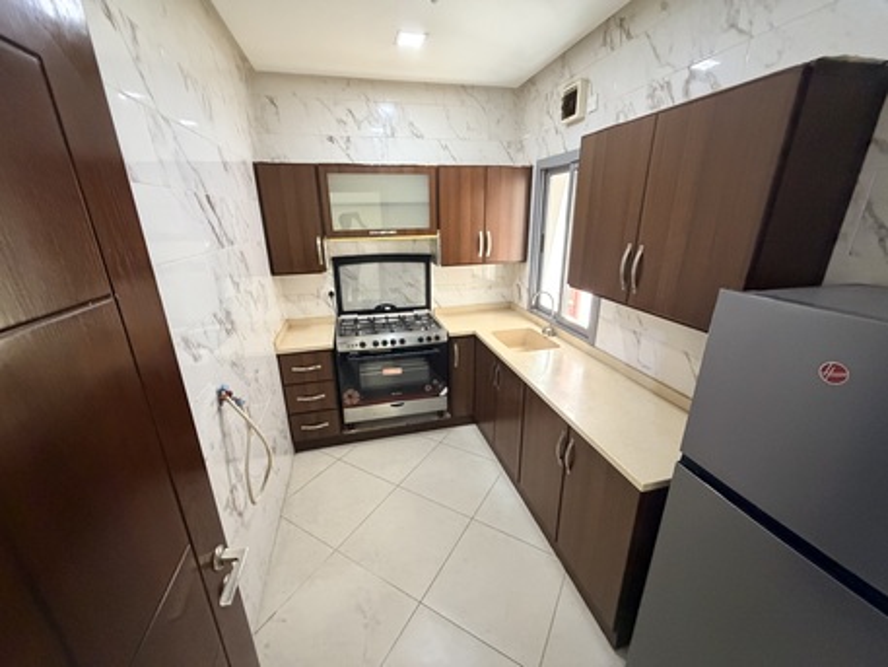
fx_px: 359
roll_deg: +1.8
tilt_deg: -17.5
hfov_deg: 102.0
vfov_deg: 85.7
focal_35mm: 14
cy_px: 334
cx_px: 444
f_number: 2.2
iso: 800
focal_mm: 2.22
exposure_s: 1/50
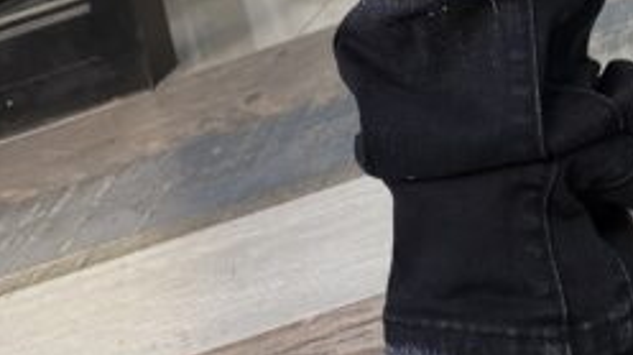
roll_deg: +17.9
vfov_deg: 8.2
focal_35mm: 108
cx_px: 605
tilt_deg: +14.7
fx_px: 1811
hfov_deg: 19.4
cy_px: -927
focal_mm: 6.76
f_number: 1.78
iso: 80
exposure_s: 1/270
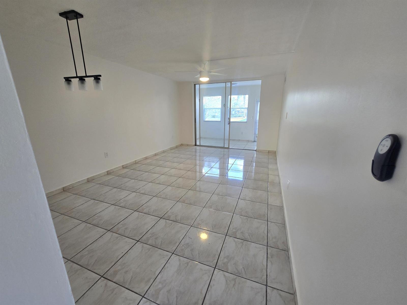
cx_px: 204
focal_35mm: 13
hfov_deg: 106.2
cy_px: 152
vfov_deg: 89.9
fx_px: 153
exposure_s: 1/60.2
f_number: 2.2
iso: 80
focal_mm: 2.2
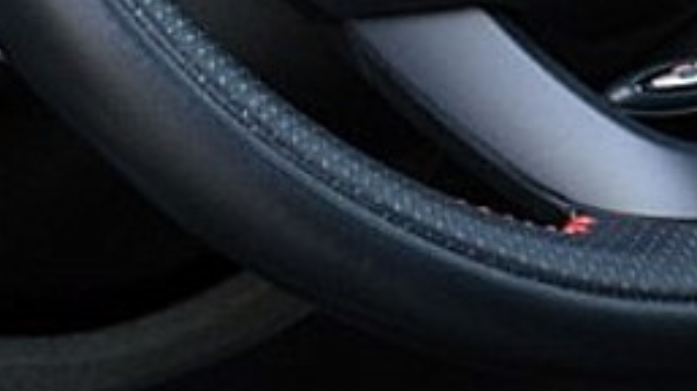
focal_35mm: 180
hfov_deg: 11.8
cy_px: -326
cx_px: 740
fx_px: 3321
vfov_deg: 6.6
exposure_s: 1/60
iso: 800
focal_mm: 21
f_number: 5
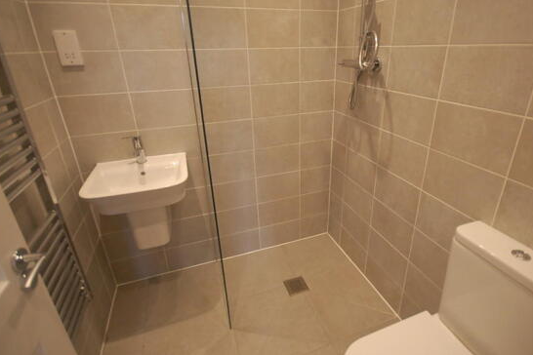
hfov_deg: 89.8
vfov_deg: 67.2
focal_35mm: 18
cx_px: 290
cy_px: 157
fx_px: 266
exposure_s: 1/50
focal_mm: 10
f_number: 4
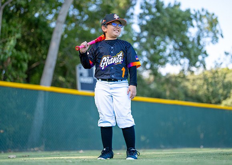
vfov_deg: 23.4
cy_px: 74
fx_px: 400
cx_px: 121
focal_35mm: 61
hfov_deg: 32.3
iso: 160
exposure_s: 1/2000
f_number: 1.2
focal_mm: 50
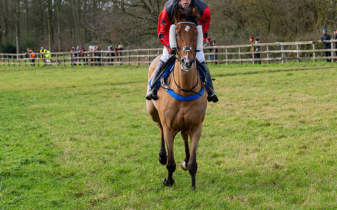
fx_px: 1524
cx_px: 206
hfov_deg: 12.6
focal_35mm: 166
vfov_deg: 7.9
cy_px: 60
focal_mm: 70
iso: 800
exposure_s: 1/800
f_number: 5
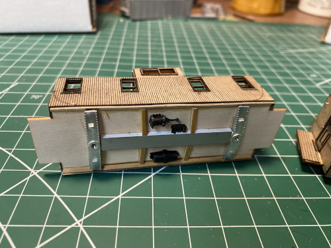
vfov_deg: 53.1
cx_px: 166
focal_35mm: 26
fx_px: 249
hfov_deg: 67.3
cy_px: 124
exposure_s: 1/60
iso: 125
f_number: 1.8
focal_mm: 4.25
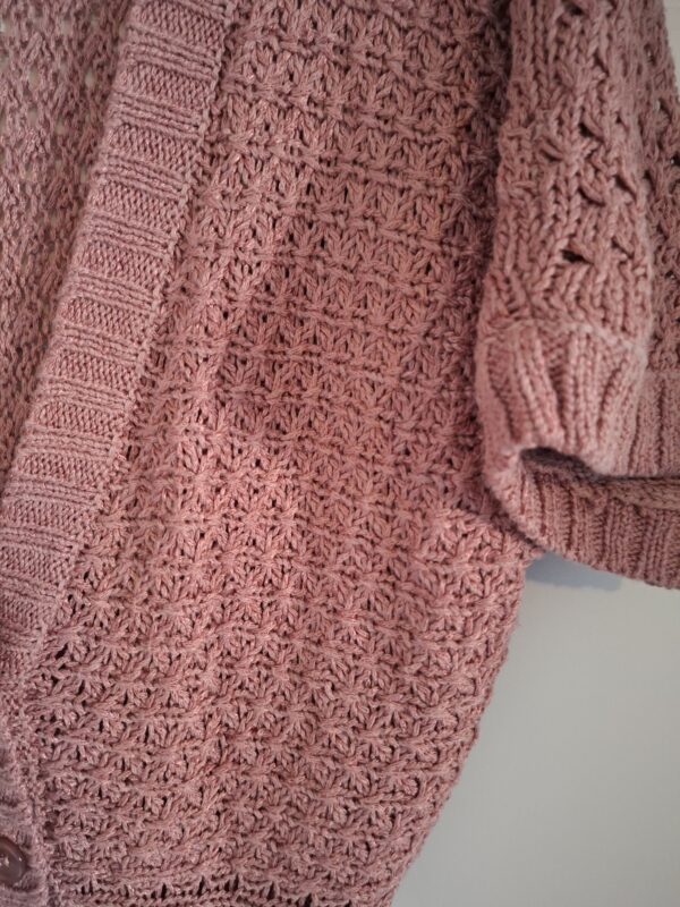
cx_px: 340
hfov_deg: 58.9
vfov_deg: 73.9
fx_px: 602
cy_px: 454
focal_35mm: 23
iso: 640
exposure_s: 1/25
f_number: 1.8
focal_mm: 5.54
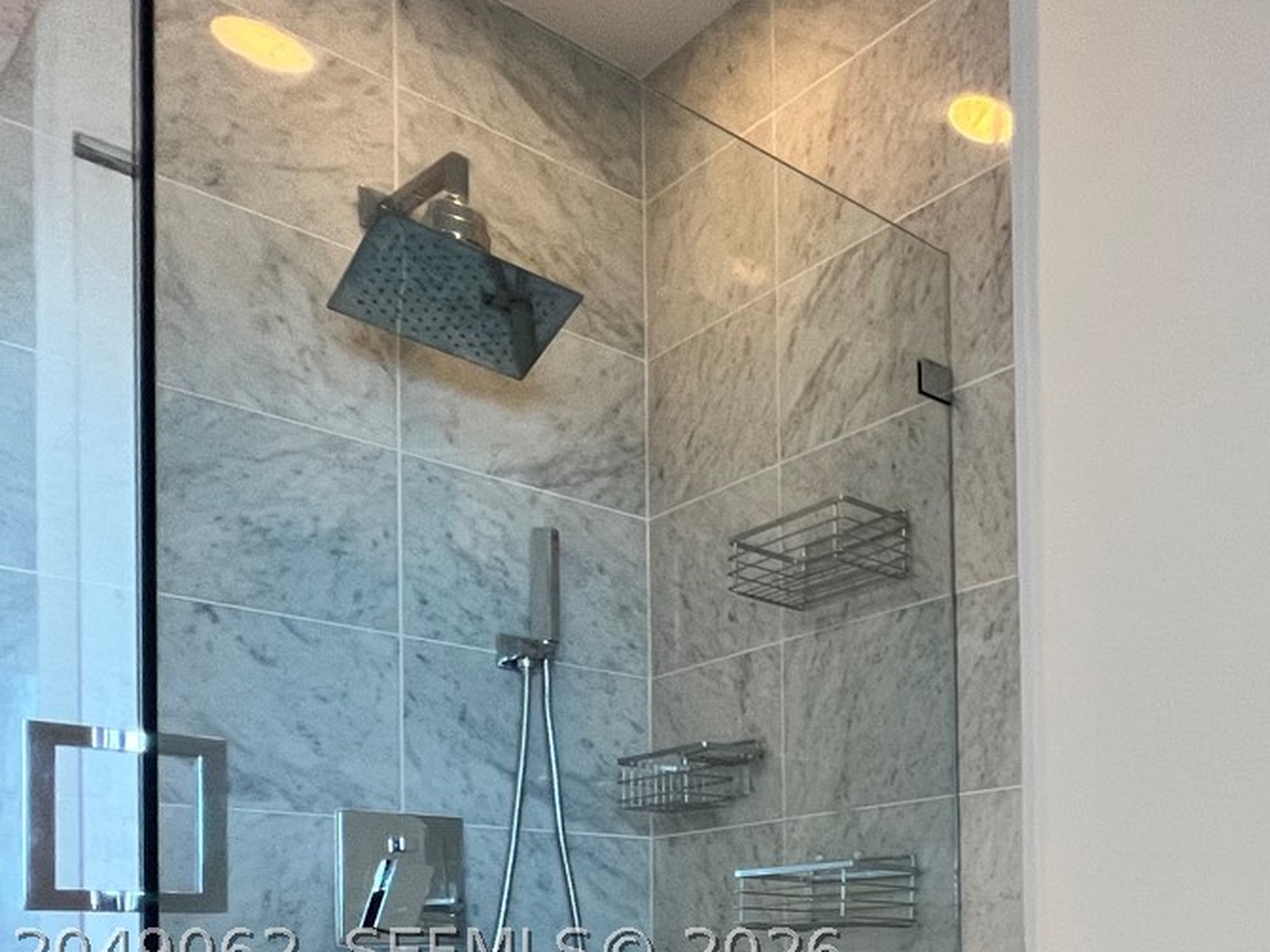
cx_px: 1423
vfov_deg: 39.9
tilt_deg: +0.2
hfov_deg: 43.7
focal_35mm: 31
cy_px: 952
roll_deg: +1.5
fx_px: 1137
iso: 125
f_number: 1.8
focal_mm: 1.57
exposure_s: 1/60
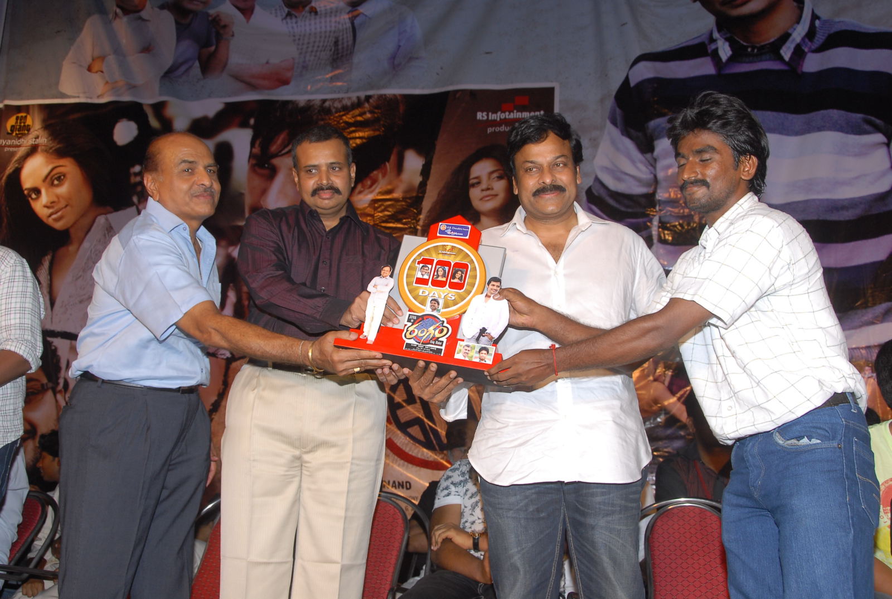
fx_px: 968
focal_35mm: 39
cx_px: 446
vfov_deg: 34.4
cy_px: 300
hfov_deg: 49.5
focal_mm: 26
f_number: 6.3
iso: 320
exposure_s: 1/125
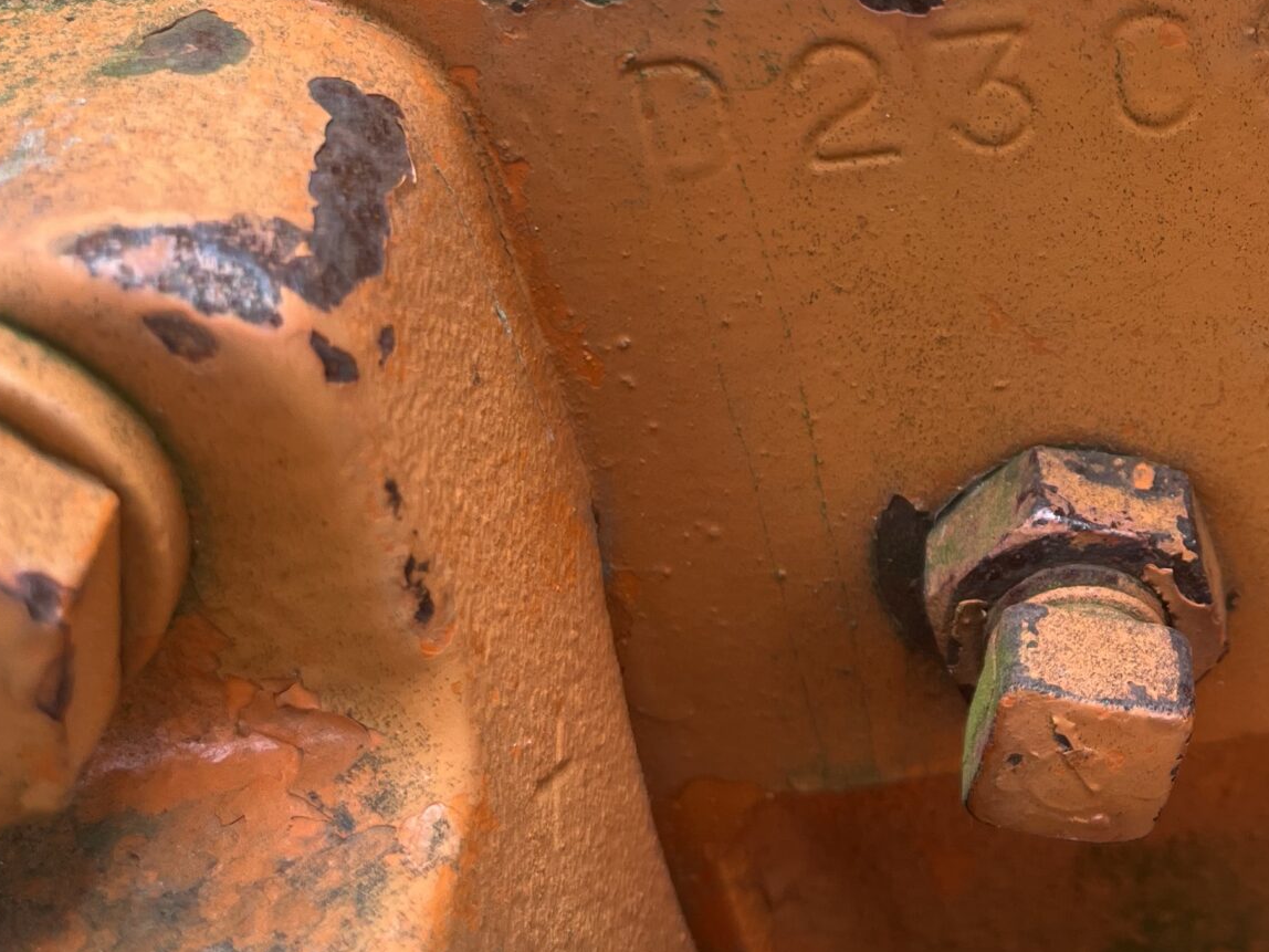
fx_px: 2126
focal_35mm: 58
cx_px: 1171
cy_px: 240
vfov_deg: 24.9
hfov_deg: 31.5
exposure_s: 1/230
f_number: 1.6
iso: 40
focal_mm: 5.1
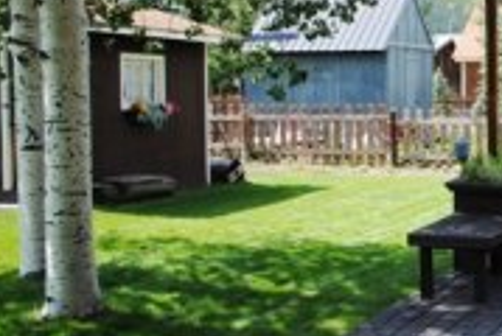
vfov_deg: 21.0
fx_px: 908
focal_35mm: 65
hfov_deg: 28.3
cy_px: 160
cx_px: 541
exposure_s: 1/800
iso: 200
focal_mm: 18
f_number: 3.5
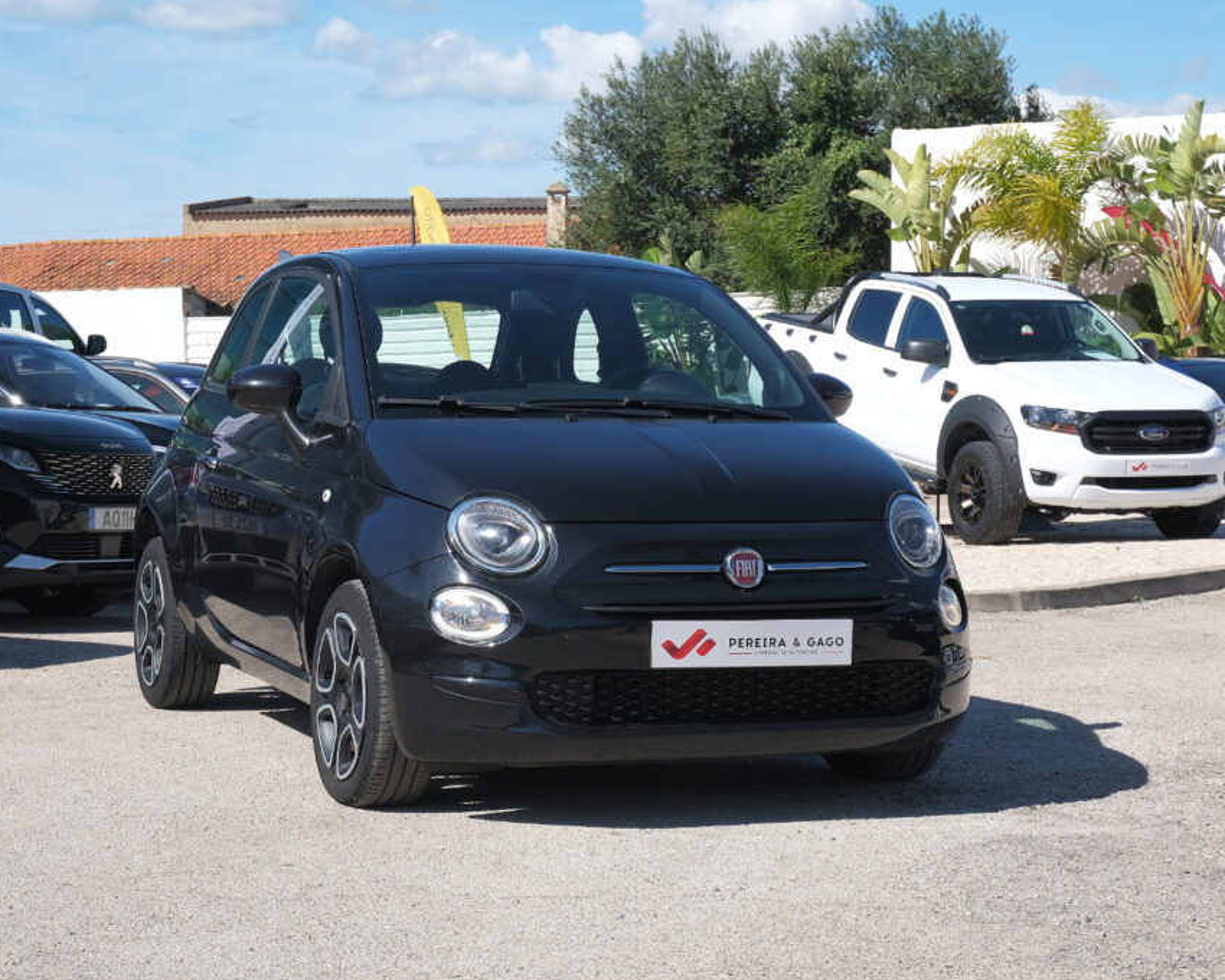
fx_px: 2502
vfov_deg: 22.2
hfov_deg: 27.5
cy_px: 491
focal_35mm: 69
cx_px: 556
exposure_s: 1/250
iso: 160
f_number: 9
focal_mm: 40.8
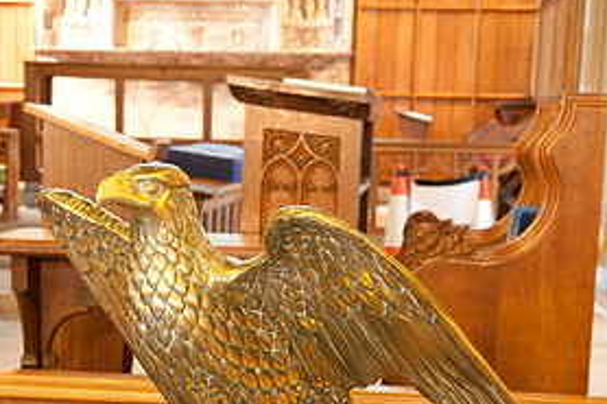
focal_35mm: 94
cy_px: 360
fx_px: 1584
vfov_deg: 14.4
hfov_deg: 21.6
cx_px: 214
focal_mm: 45
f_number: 9
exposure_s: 1/1.25
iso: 400
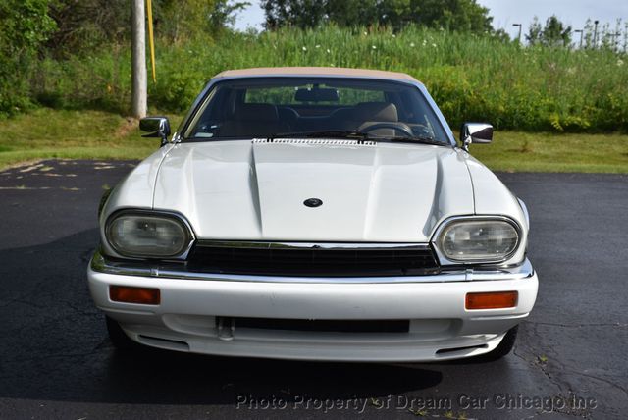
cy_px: 210
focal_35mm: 60
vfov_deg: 22.7
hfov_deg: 33.4
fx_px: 1048
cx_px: 314
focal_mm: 40
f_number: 8
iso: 110
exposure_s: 1/500
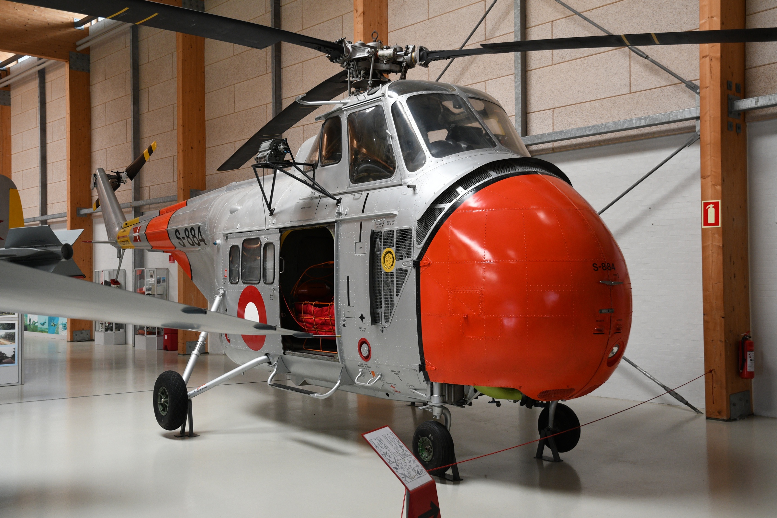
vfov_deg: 34.2
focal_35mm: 39
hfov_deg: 49.6
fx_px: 842
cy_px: 259
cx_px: 388
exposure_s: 1/80
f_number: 4.5
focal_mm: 26
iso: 640
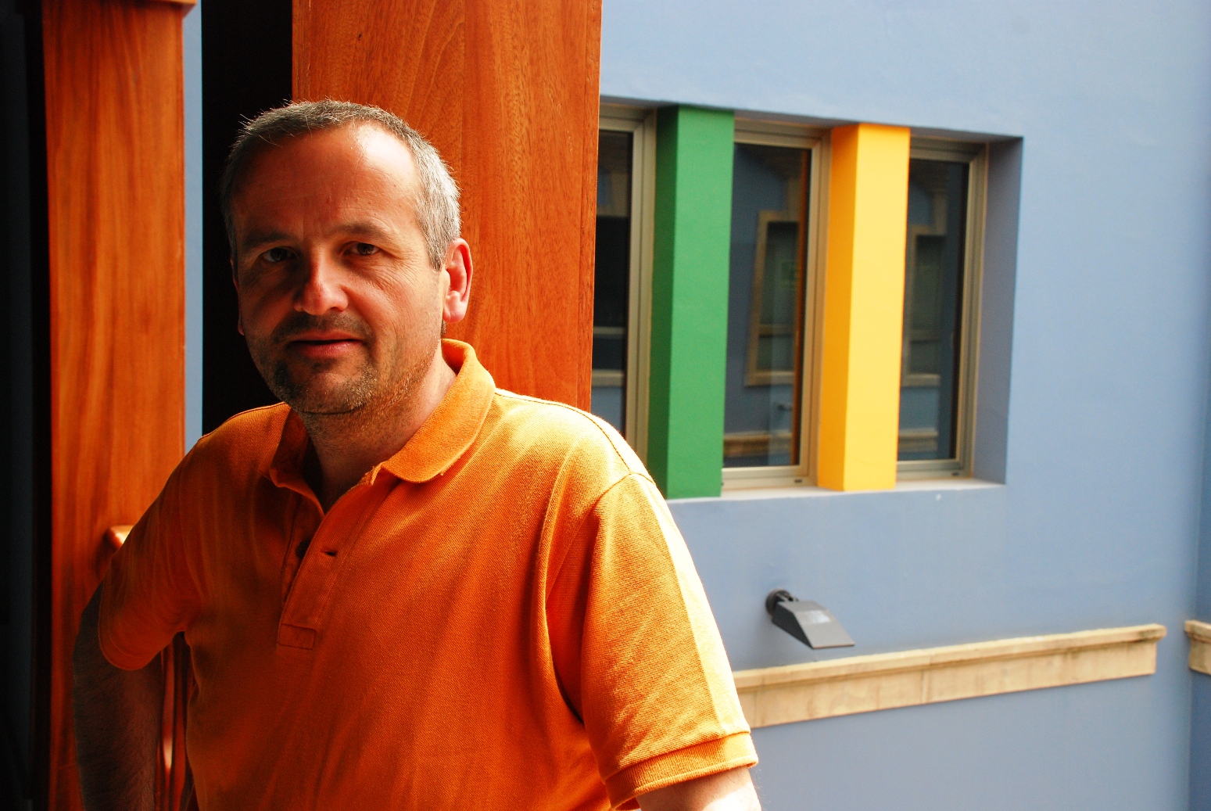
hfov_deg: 49.5
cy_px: 406
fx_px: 1314
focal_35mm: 39
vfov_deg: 34.3
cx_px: 606
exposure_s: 1/250
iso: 400
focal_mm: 26
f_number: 8
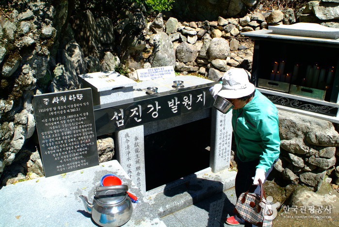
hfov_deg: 61.9
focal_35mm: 30
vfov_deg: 43.7
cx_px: 170
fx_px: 283
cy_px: 114
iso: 200
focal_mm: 20
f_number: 8
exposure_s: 1/250
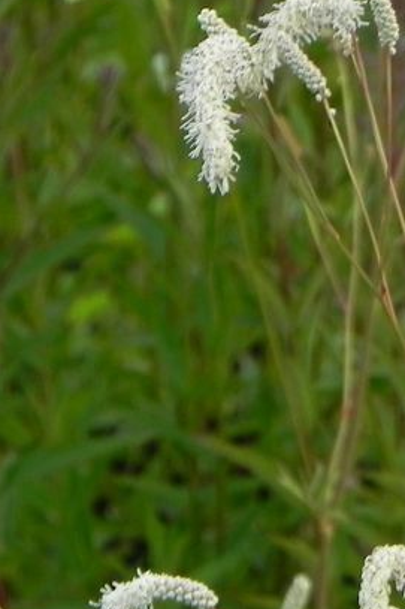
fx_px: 9761
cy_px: 316
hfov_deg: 2.4
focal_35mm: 578
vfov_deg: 3.6
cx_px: 533
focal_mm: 37.7
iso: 160
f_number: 5
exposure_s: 1/20
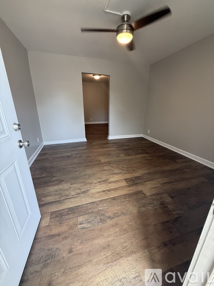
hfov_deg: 85.7
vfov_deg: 102.1
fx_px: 115
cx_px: 107
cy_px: 143
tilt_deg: -18.9
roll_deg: -1.0
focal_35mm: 14
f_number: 2.2
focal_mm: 2.22
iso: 320
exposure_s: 1/120
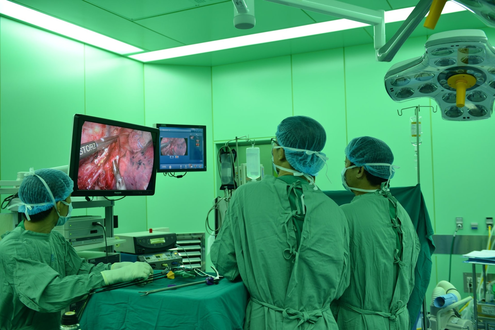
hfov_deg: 50.7
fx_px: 523
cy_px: 165
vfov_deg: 35.1
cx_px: 248
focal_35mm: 38
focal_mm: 38
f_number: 4
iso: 500
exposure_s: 1/100
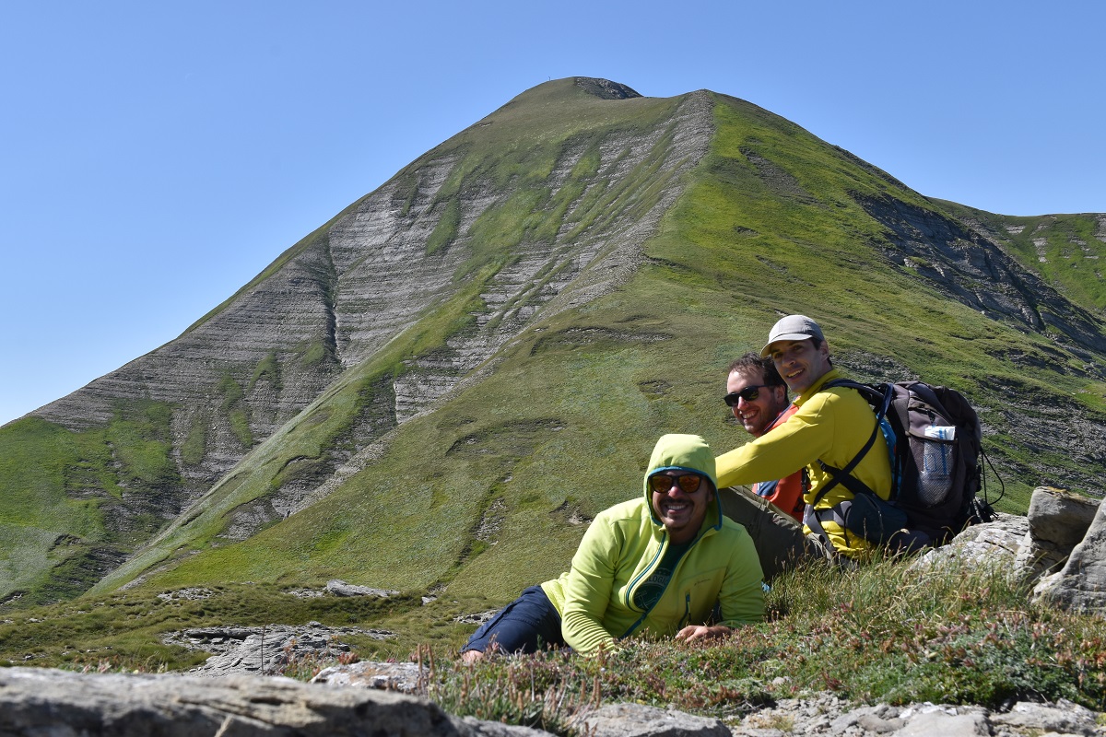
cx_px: 553
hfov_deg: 43.6
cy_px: 368
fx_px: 1382
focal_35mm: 45
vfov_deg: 29.9
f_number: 11
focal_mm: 30
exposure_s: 1/320
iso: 200
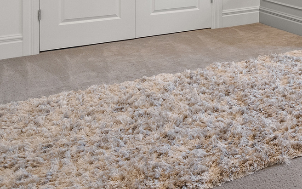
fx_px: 445
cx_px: 381
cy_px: -68
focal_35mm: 54
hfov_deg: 30.5
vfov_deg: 21.3
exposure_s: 1/2
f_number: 8
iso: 500
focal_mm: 17
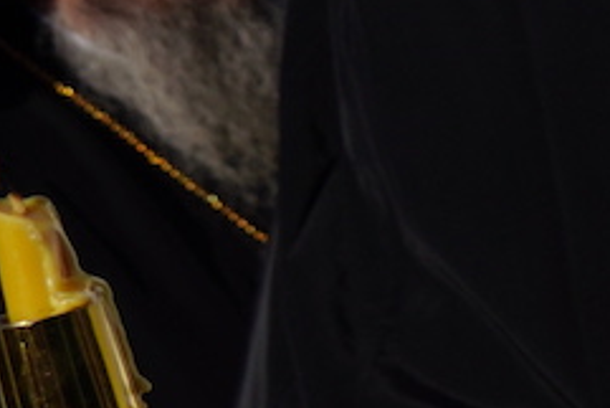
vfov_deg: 7.2
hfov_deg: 8.2
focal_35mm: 191
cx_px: 2121
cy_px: 89
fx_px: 3238
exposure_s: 1/1600
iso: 100
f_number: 5
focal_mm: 24
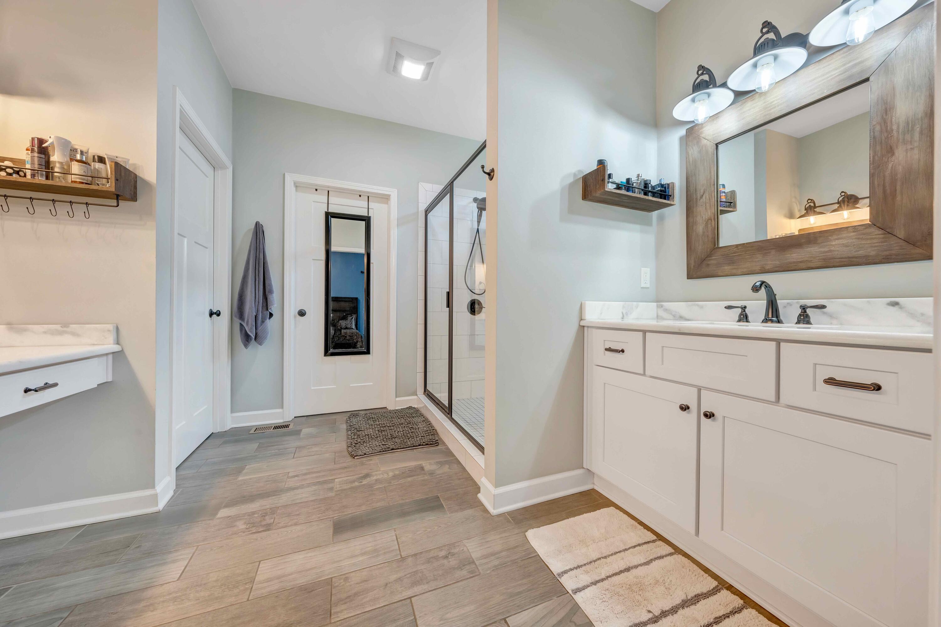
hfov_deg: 112.6
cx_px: 470
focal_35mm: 12
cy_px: 314
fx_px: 314
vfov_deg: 90.0
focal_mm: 12
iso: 400
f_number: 9
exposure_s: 1/5
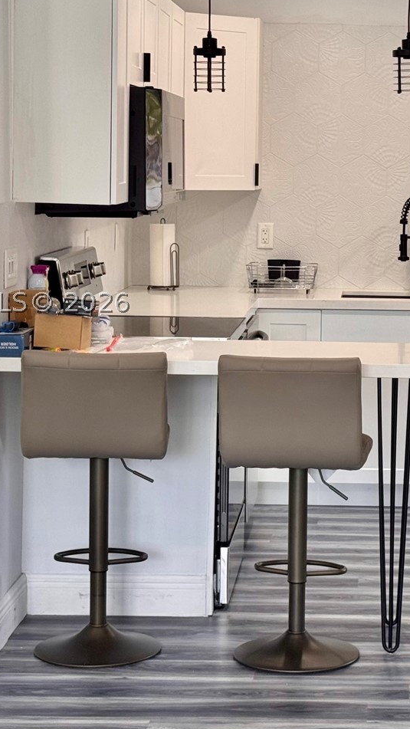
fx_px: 1701
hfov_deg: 13.6
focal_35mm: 88
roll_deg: -1.1
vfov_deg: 24.2
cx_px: 364
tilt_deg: -4.8
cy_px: 302
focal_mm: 6.76
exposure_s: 1/60
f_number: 1.78
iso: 64
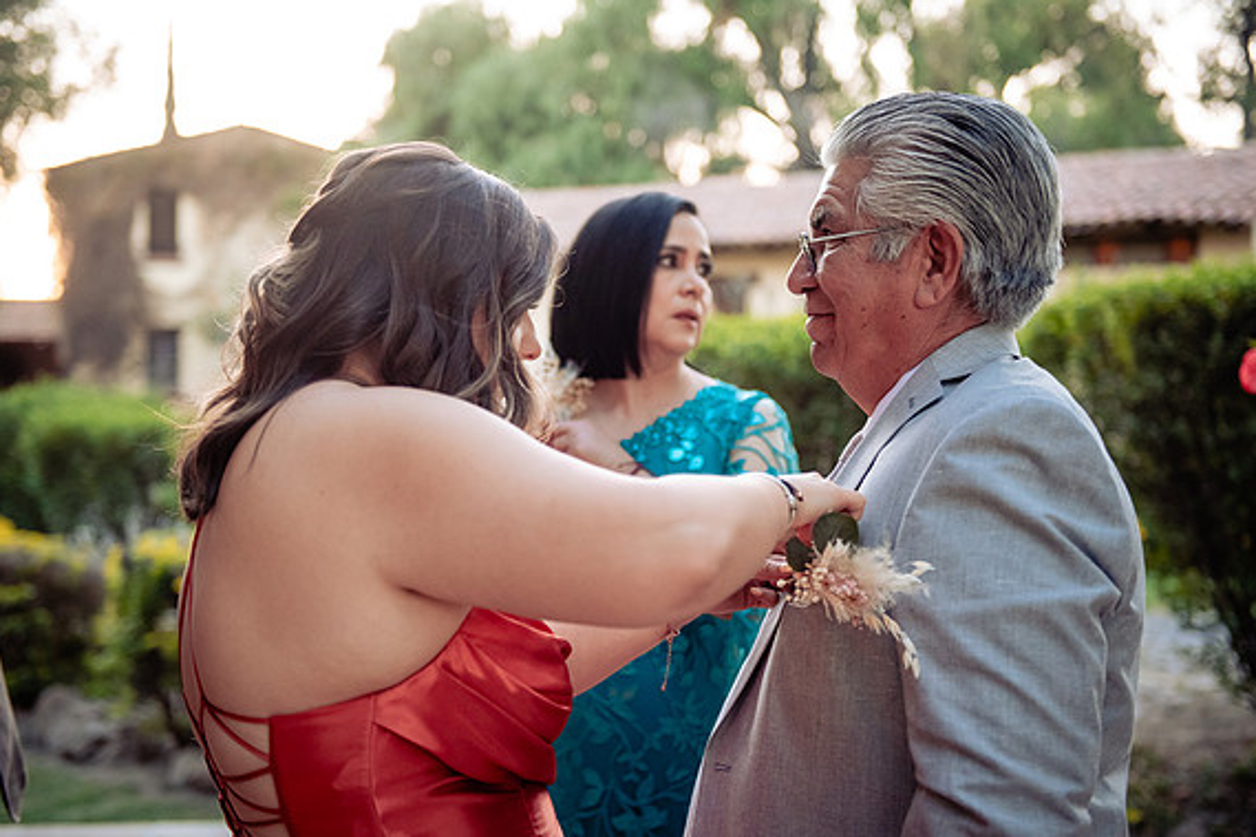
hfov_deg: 37.5
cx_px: 636
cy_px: 421
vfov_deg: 25.5
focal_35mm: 53
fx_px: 1848
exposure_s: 1/250
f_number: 2.8
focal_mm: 52
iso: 2000
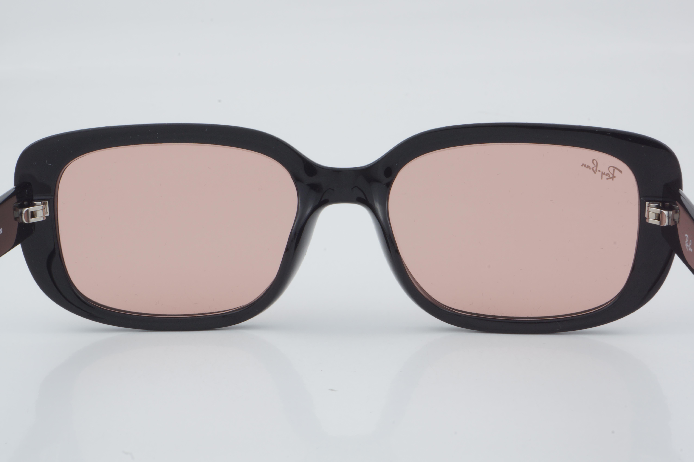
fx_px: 1446
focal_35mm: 75
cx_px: 347
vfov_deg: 18.2
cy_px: 231
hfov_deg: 27.0
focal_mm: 50
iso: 100
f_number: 32
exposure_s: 1/3
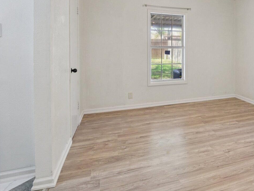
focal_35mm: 26
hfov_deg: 62.2
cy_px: 53
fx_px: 191
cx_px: 200
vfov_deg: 51.3
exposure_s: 1/15
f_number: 8
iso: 800
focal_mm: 16
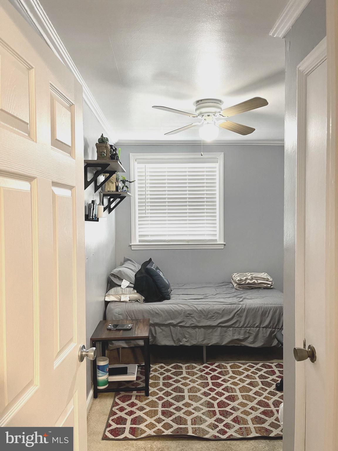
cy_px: 226
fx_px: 338
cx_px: 169
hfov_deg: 53.1
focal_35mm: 26
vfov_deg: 67.3
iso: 200
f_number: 1.6
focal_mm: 5.1
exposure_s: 1/60
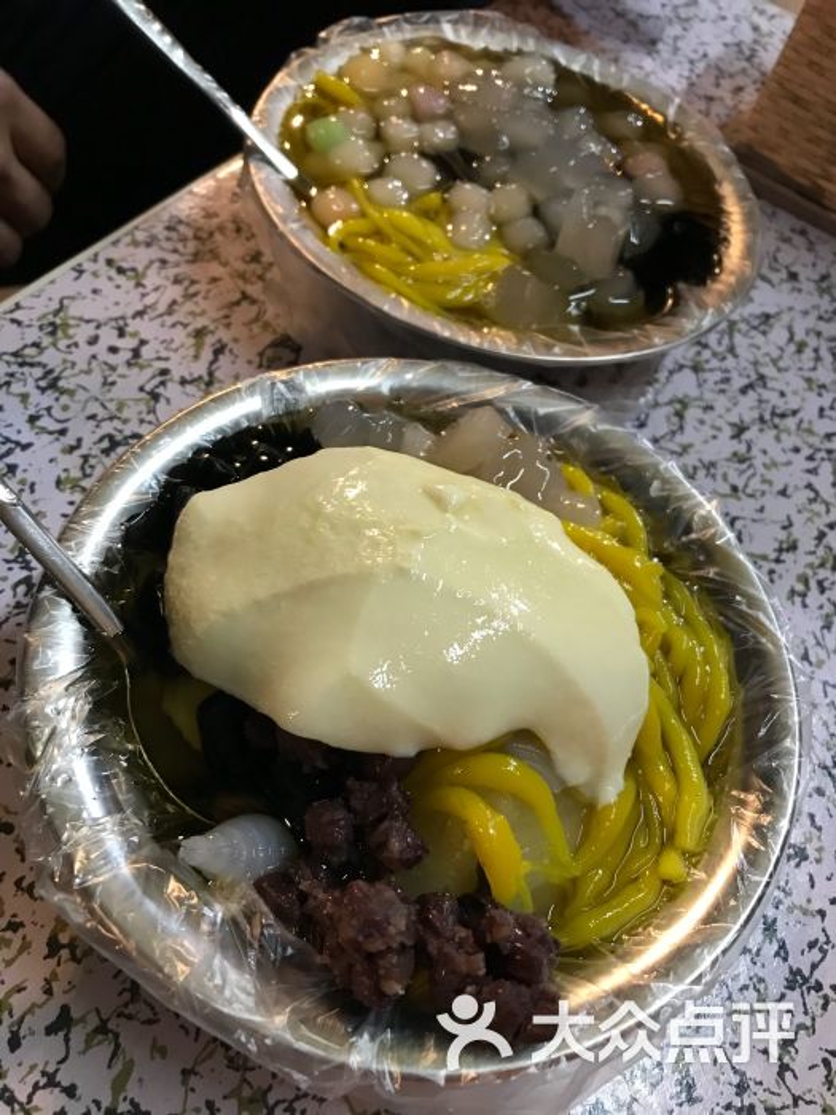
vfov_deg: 63.4
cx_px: 418
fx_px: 902
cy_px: 558
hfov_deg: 49.7
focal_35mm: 28
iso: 64
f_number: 1.8
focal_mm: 3.99
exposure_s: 1/17
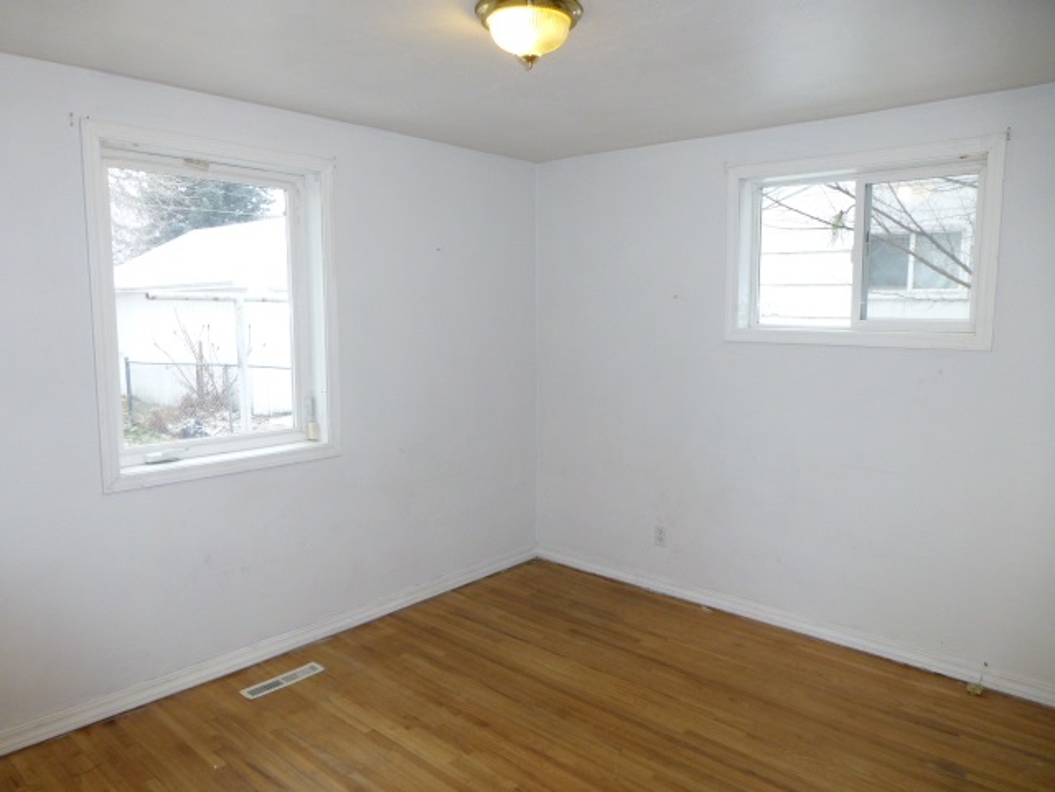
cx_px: 528
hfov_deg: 71.6
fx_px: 731
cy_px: 396
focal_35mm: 24
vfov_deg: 56.8
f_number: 3.3
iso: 200
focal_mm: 4.3
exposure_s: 1/60
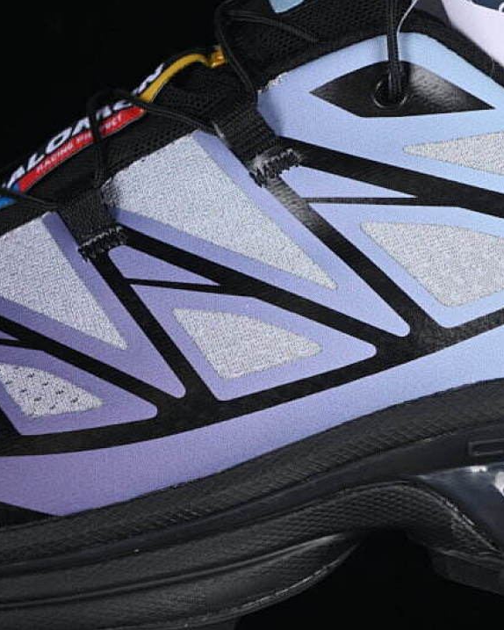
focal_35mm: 106
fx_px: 1976
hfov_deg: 14.5
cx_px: 356
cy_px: 315
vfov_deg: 18.1
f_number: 6.3
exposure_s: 1/60
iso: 160
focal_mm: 50
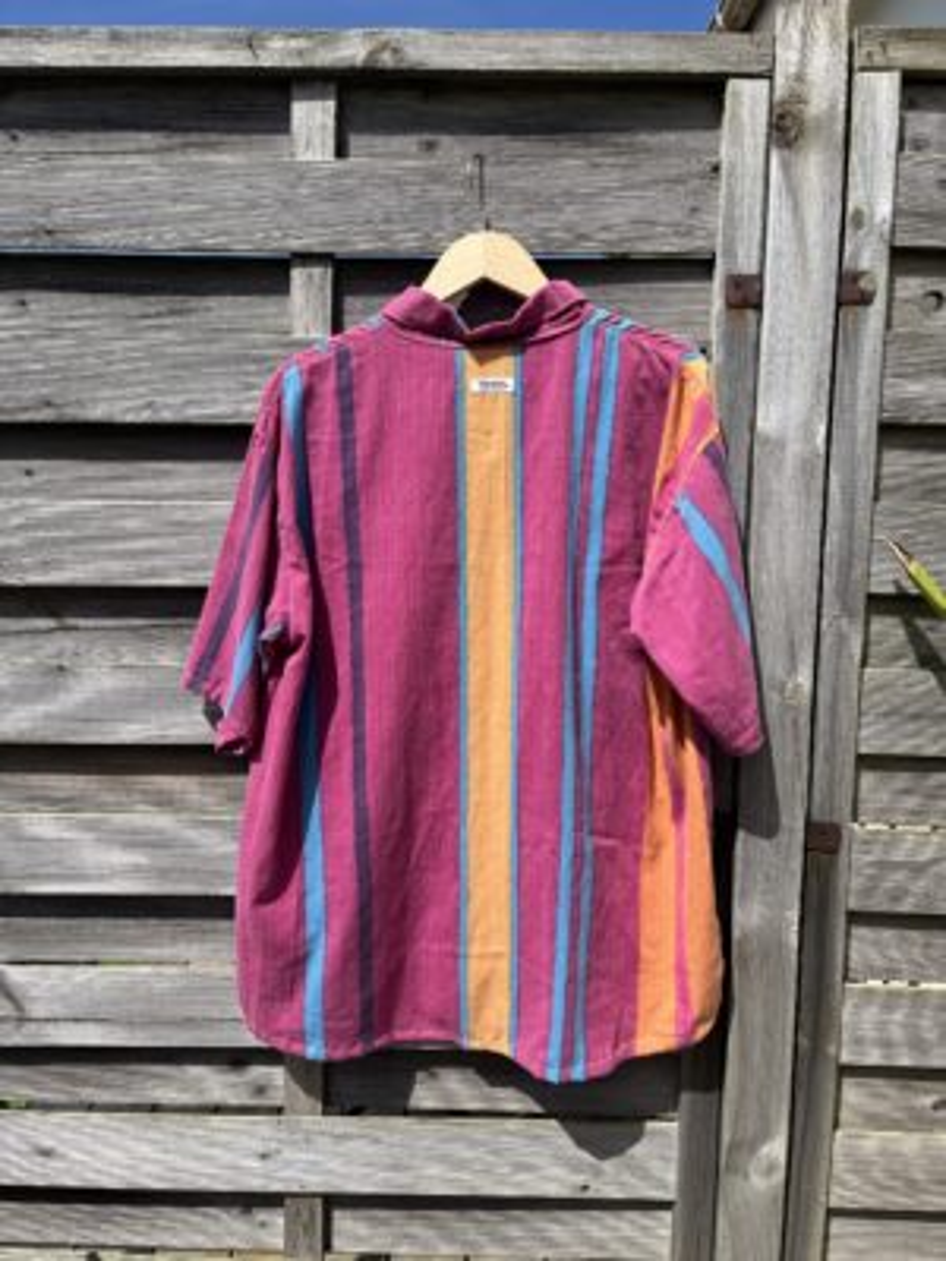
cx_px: 473
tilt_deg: -5.6
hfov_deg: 53.1
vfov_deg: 67.3
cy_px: 630
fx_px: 947
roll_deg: -0.7
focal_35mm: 26
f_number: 1.6
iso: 50
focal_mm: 5.1
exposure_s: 1/3745
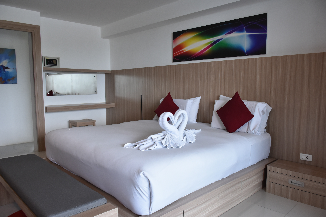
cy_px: 108
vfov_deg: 47.9
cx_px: 163
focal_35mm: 27
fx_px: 244
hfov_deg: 67.4
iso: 800
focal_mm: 18
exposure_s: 1/180
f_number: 6.7
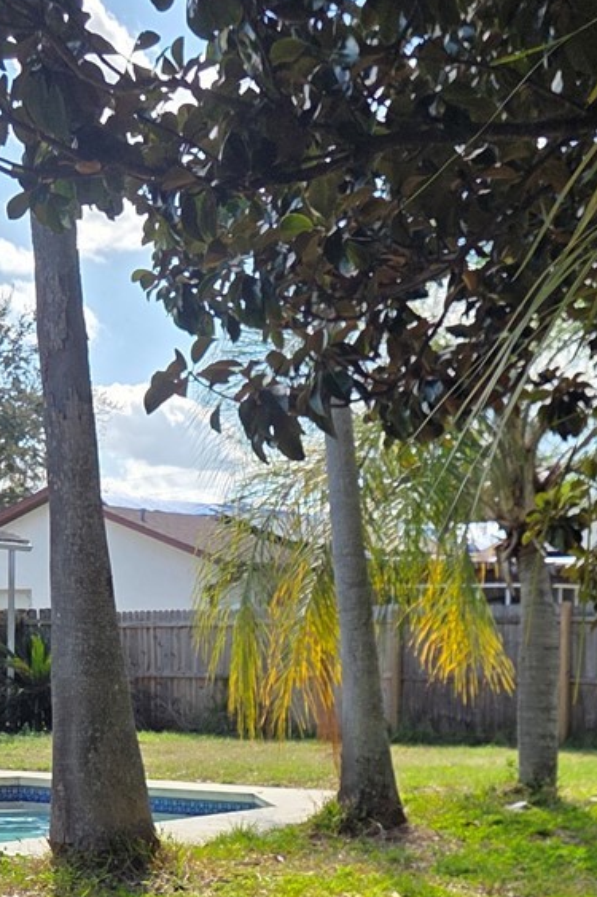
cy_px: 938
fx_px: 1692
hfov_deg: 19.9
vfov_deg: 27.6
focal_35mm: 68
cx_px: 393
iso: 80
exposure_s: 1/3903
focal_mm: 5.4
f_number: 1.8
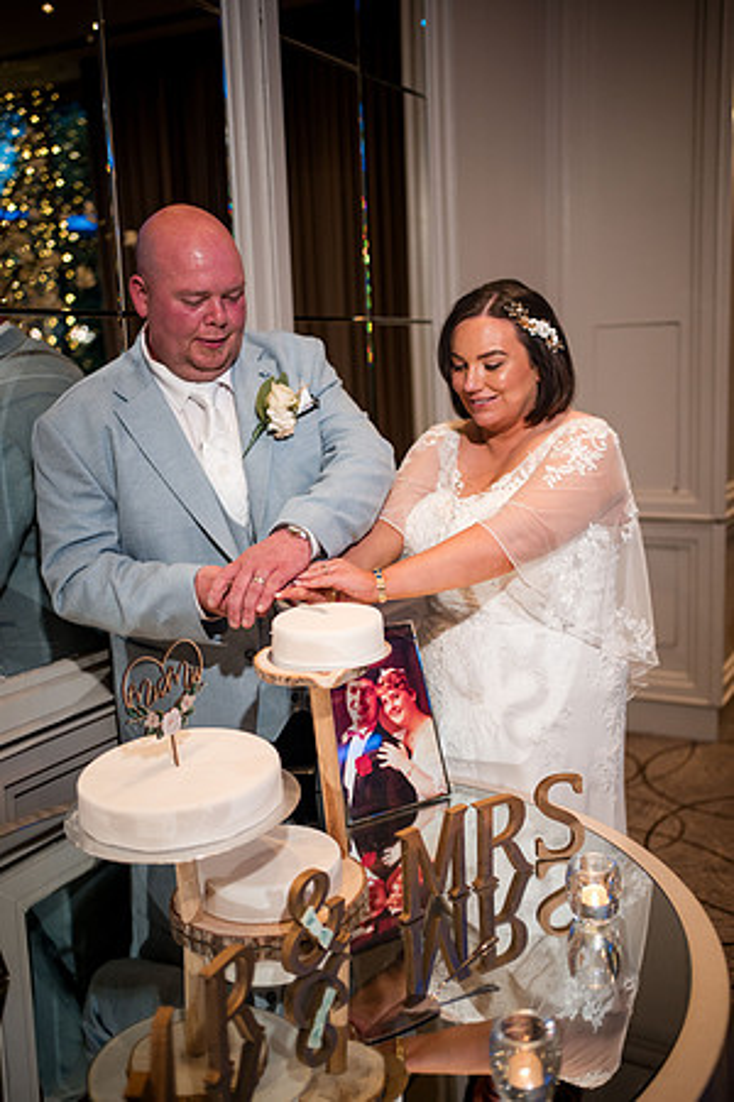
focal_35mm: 35
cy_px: 551
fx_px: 1070
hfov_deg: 37.9
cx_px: 367
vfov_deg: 54.4
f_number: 1.8
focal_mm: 35
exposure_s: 1/250
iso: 800
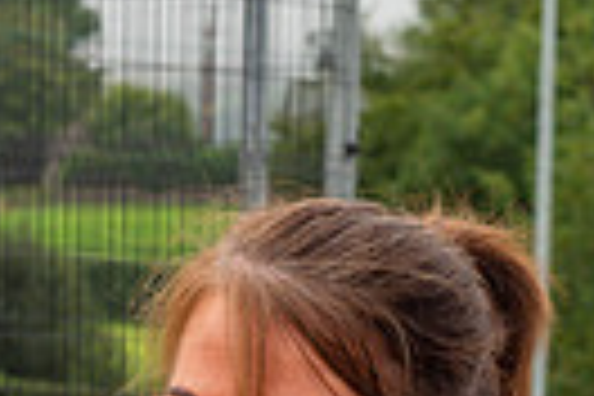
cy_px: 688
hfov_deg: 5.9
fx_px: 5791
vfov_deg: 3.9
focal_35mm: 351
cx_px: 248
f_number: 5
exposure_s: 1/200
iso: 500
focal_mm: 70
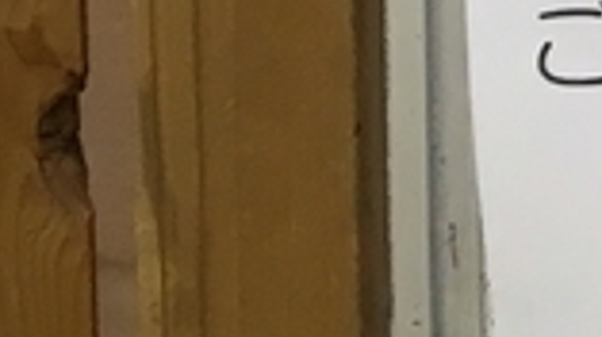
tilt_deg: -3.8
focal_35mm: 241
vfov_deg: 4.9
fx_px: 3844
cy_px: -555
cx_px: 2040
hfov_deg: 7.4
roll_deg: +0.1
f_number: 2.2
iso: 50
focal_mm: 4.15
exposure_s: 1/30
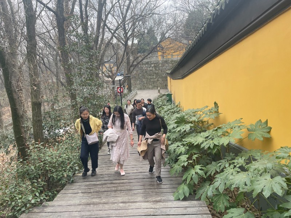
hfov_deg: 67.3
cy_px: 109
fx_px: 219
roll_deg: +3.3
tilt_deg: -10.1
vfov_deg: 53.1
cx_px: 146
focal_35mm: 26
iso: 32
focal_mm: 4.2
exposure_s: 1/600
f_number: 1.6
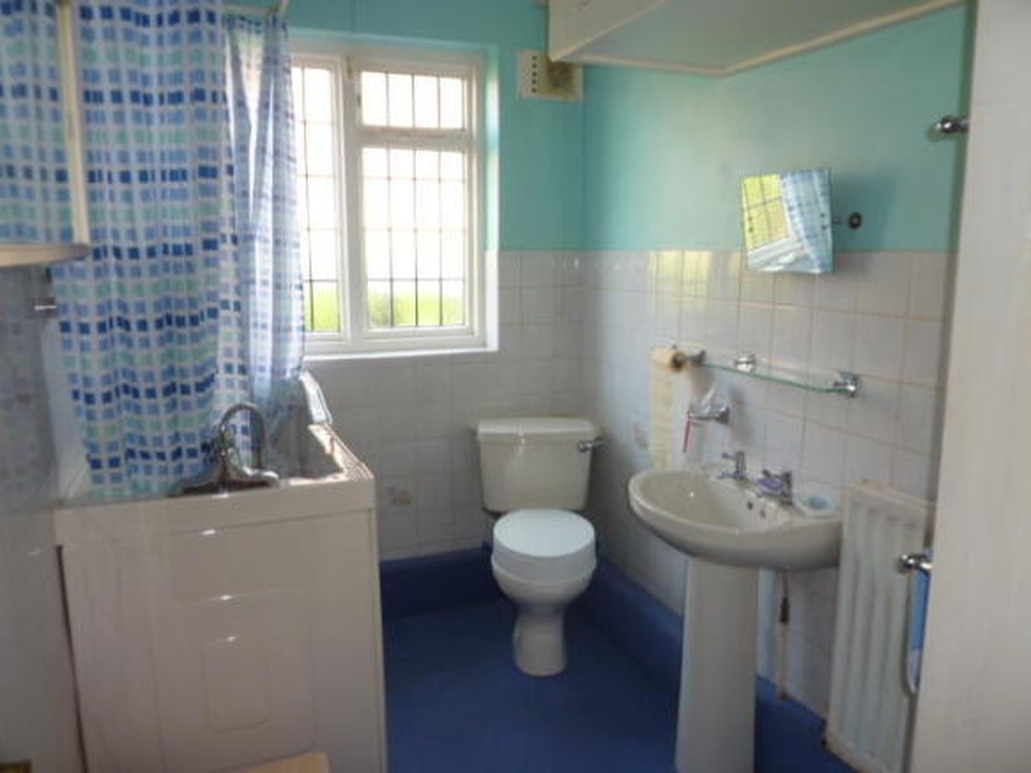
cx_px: 516
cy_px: 386
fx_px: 744
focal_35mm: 25
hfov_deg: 69.4
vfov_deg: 54.9
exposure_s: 1/30
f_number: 3.3
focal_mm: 4.1
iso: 100
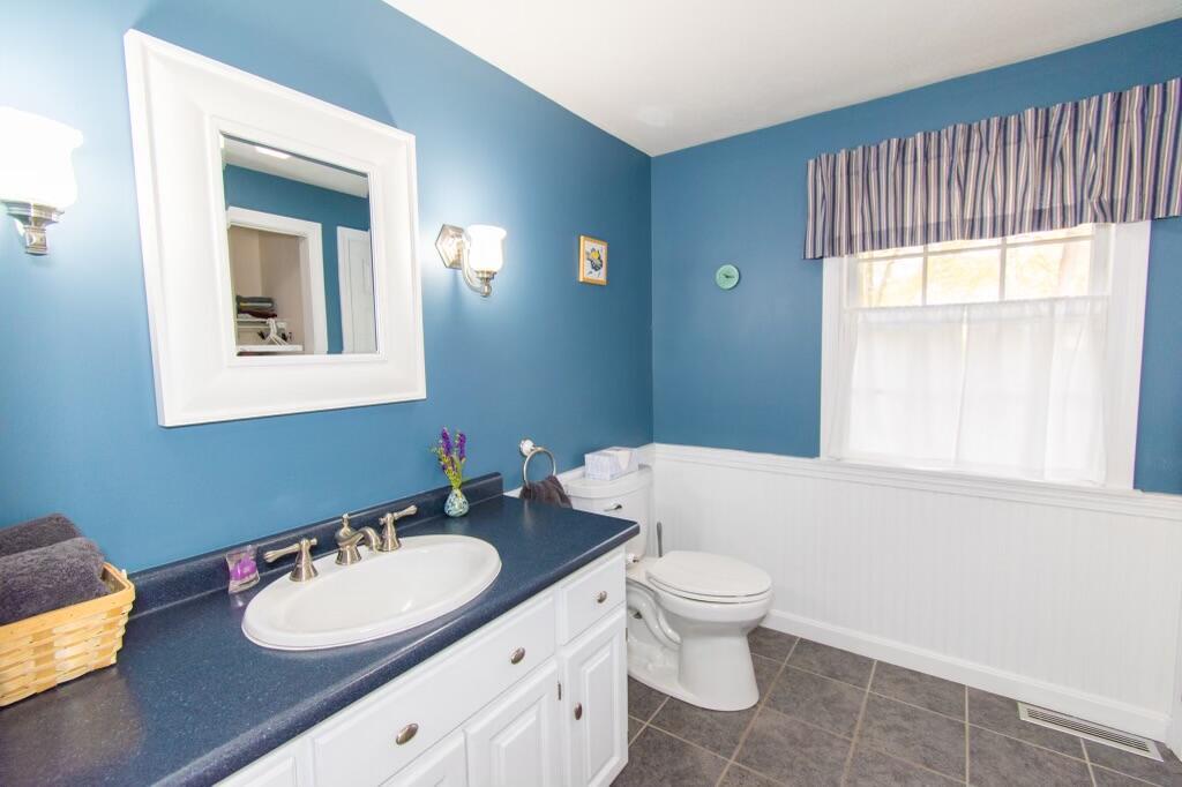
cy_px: 394
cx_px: 591
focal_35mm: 15
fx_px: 492
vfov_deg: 77.3
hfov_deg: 100.4
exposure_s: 1/60
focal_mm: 10
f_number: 4.5
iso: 450
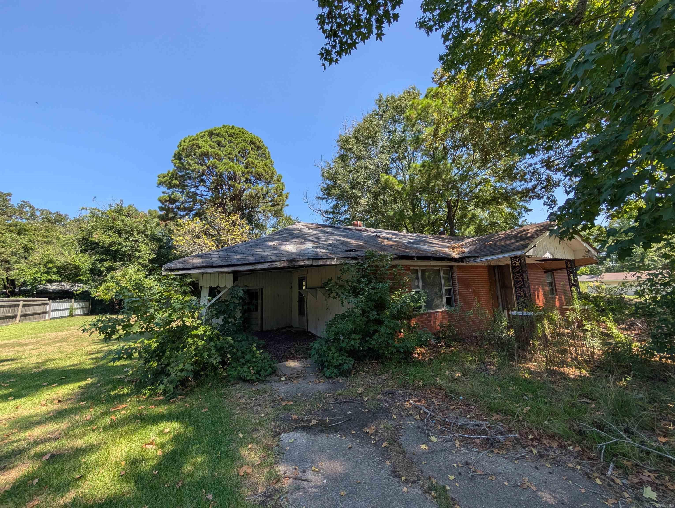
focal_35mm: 12
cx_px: 338
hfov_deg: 110.5
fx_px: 234
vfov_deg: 94.6
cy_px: 254
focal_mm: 2.02
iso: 53
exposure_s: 1/1300
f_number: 1.7
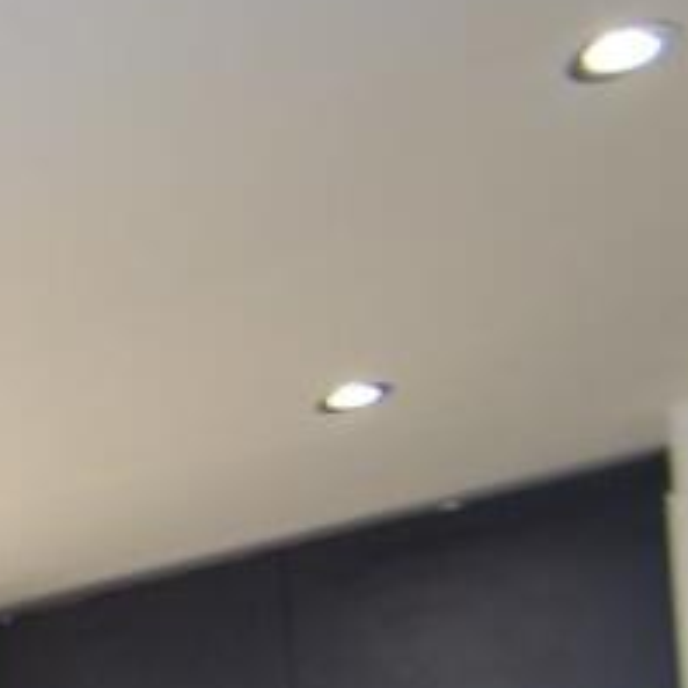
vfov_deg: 20.5
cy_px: 1150
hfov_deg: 17.2
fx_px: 1484
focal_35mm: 66
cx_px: -757
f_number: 4
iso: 800
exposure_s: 1/60
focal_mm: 10
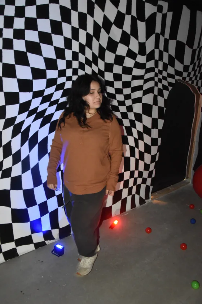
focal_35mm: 32
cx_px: 101
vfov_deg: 59.5
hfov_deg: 41.7
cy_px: 152
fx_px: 265
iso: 4500
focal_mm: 21
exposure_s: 1/60
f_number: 3.8
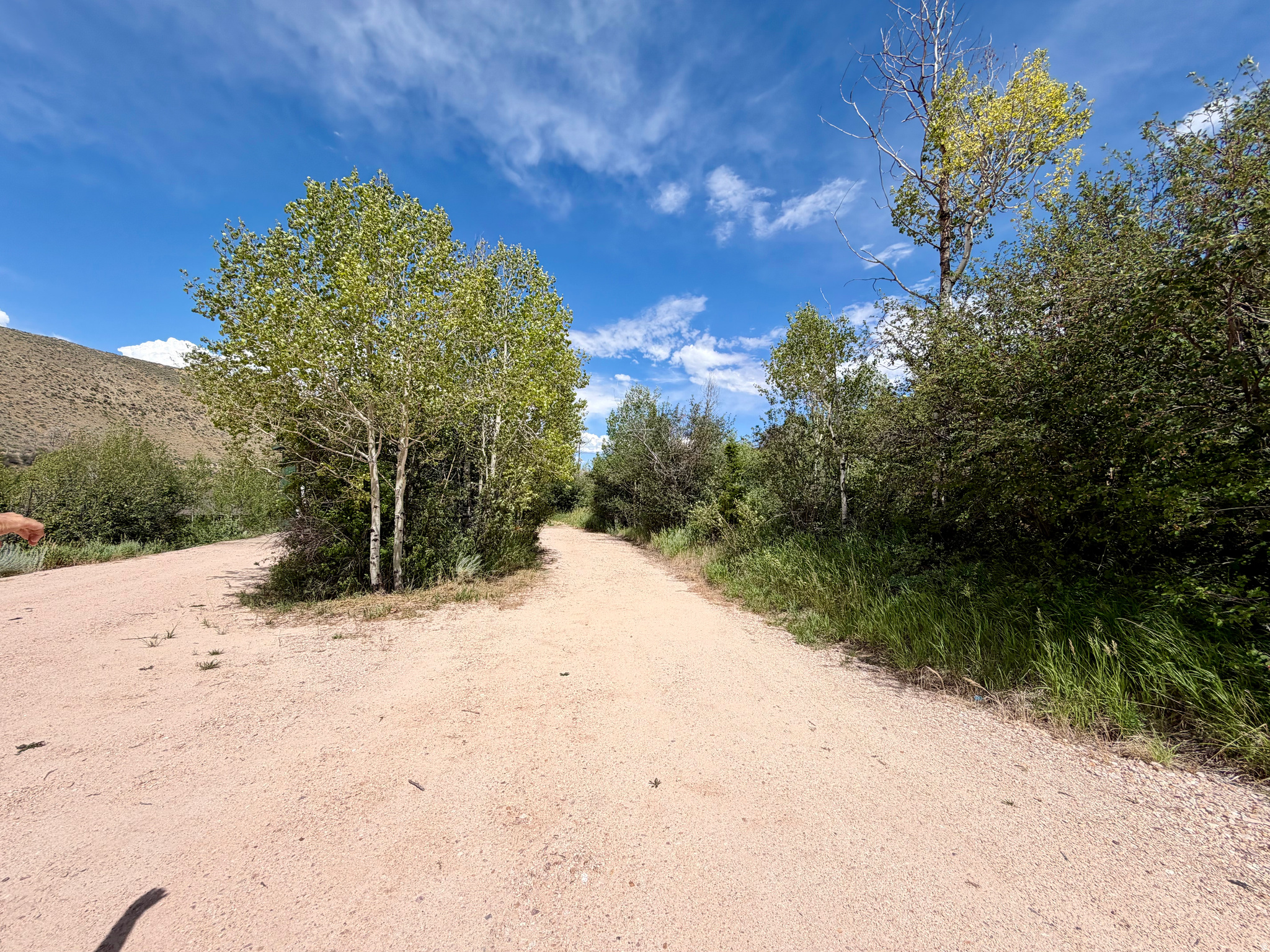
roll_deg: -1.8
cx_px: 635
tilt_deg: +3.4
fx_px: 514
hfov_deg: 102.1
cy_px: 476
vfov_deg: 85.7
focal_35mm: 14
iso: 20
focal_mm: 2.22
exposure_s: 1/1125
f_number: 2.2
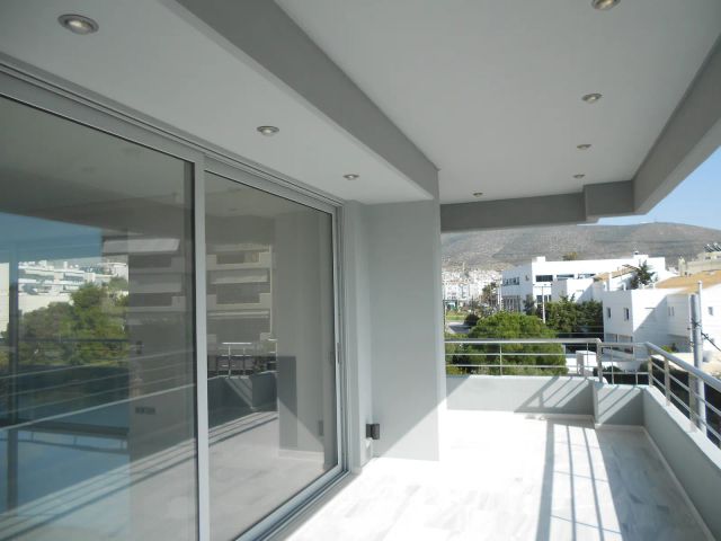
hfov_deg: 67.3
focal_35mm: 26
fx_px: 542
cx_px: 360
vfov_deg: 53.1
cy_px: 270
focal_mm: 4.6
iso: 80
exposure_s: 1/800
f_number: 3.2
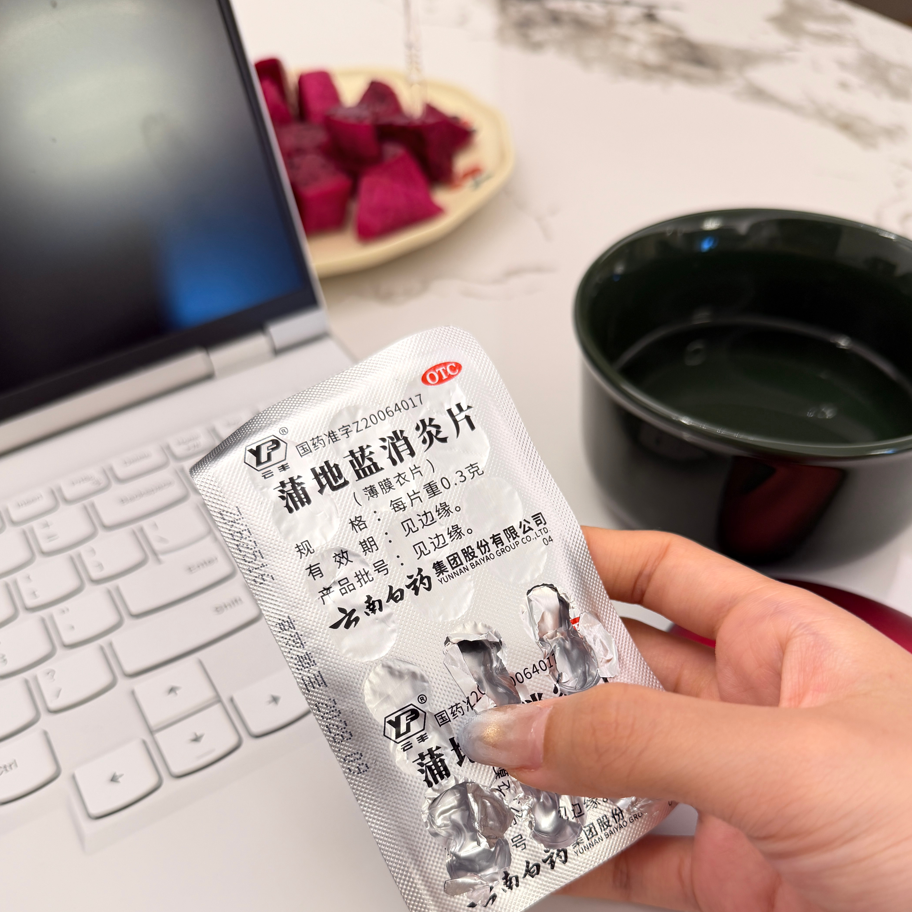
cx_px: 461
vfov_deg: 54.5
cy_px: 605
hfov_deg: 55.6
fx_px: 864
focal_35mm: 29
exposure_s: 1/100
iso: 100
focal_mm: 6.76
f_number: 1.78
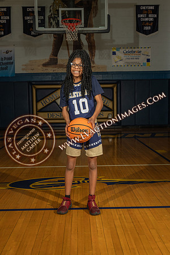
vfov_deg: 46.4
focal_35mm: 42
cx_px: 85
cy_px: 128
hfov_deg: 31.9
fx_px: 297
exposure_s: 1/200
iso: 160
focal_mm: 42
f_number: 7.1
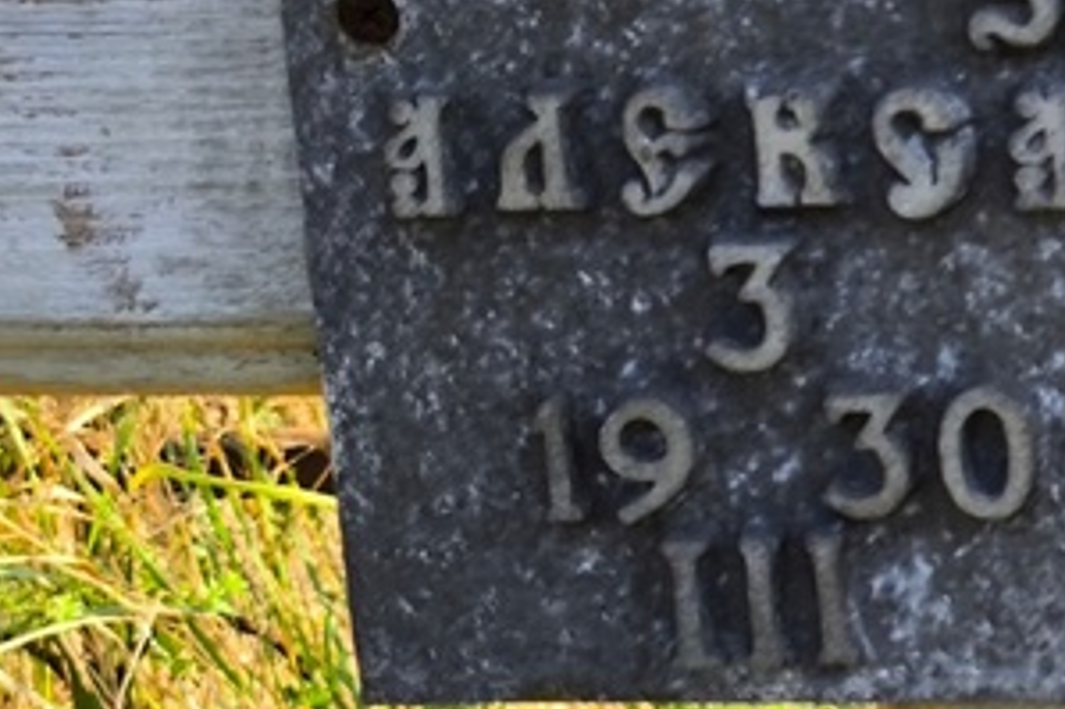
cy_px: 178
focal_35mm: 139
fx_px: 4110
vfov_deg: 9.8
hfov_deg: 14.3
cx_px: 1277
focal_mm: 4.71
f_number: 1.7
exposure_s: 1/328
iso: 50
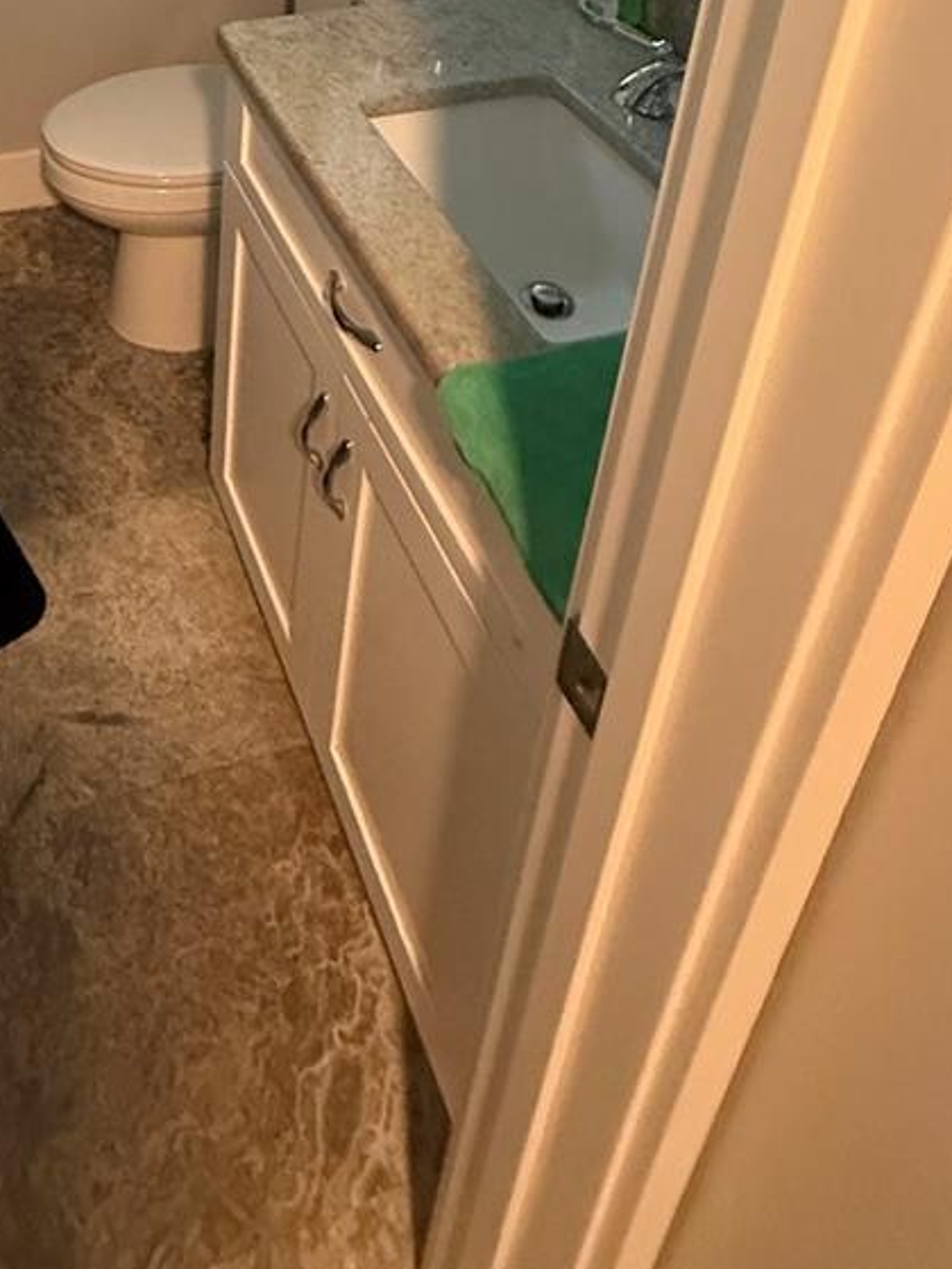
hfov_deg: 43.6
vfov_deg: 46.8
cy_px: -75
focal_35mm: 30
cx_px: 134
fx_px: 1100
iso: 640
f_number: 2.2
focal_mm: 2.22
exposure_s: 1/60
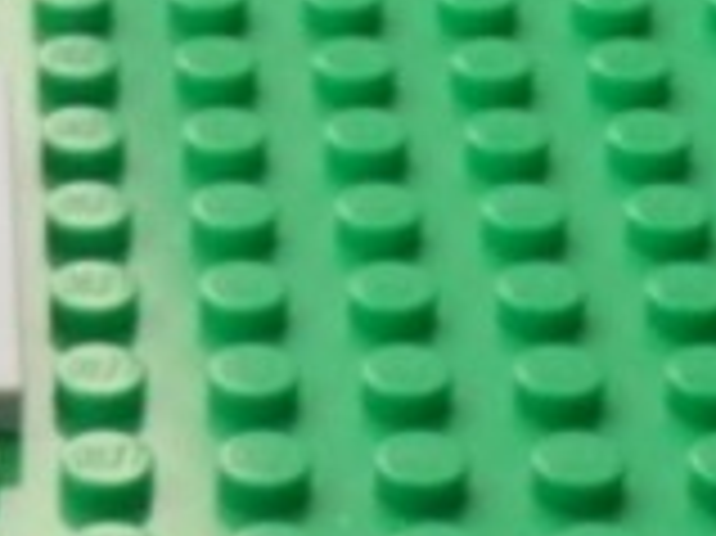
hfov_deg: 9.3
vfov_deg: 6.7
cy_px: 1345
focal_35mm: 210
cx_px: -198
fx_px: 4340
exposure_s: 1/80
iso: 80
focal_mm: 6.61
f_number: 3.9
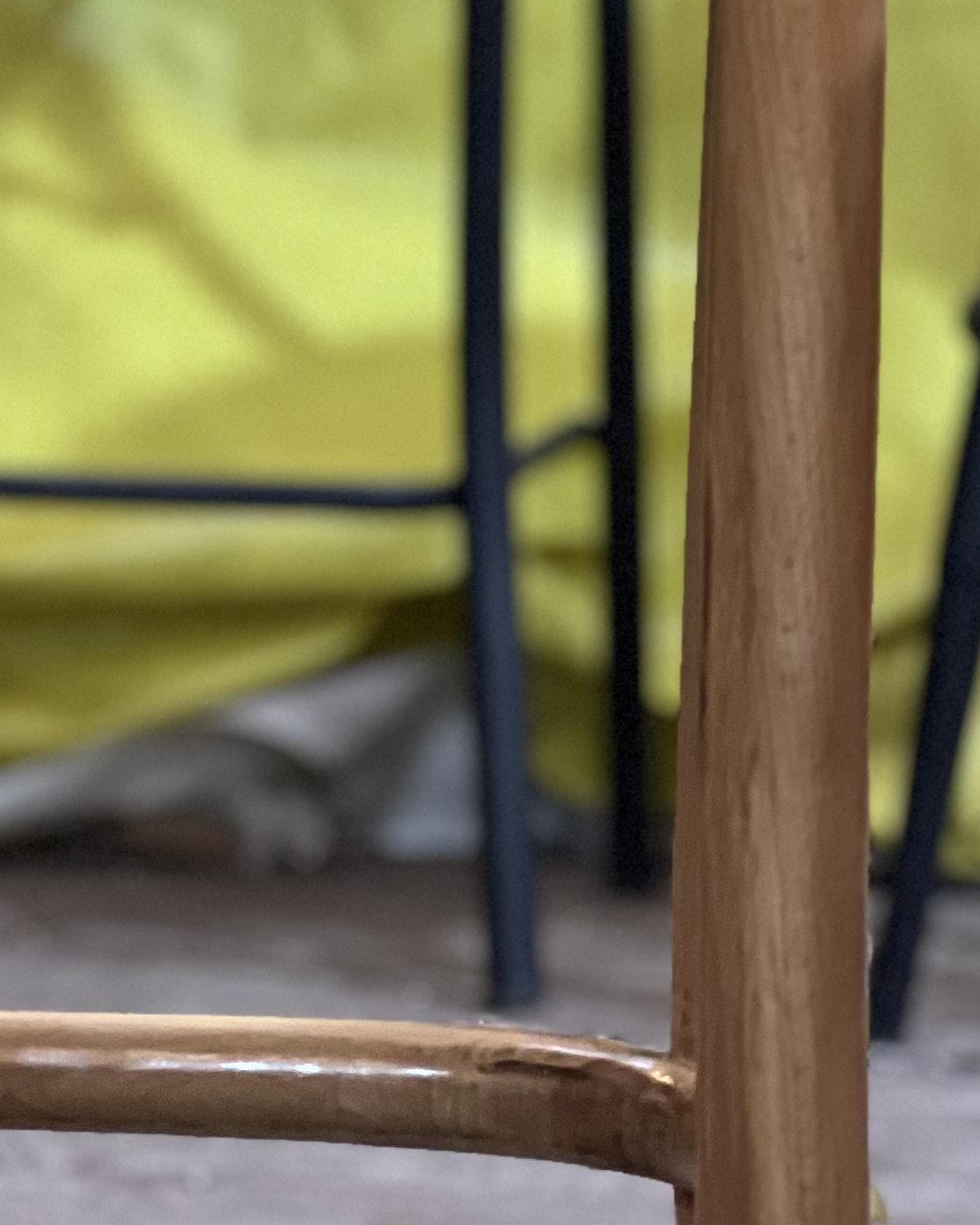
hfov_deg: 6.6
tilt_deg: +2.3
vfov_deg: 8.1
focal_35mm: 235
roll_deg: -0.8
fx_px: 8520
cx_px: 218
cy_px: -310
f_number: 2.8
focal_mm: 9
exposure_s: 1/33
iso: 320
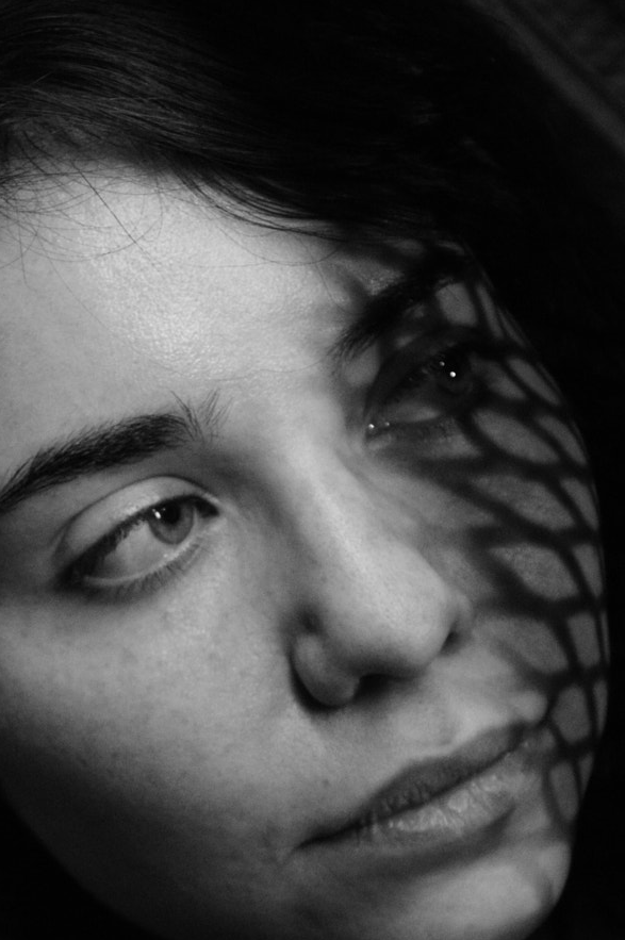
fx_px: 3261
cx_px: 221
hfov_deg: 10.9
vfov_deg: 16.4
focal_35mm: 125
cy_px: 620
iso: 3200
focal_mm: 46
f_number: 5.3
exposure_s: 1/80
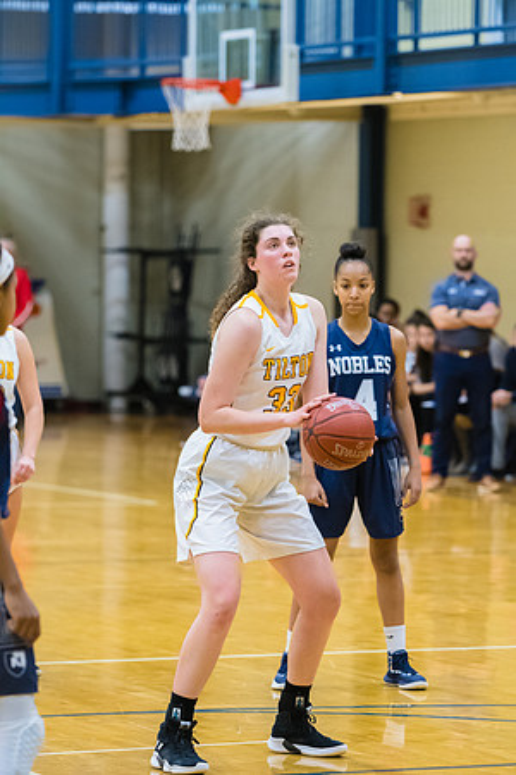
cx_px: 258
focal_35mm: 183
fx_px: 3934
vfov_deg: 11.2
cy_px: 388
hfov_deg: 7.5
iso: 3200
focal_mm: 122
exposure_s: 1/400
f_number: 2.8
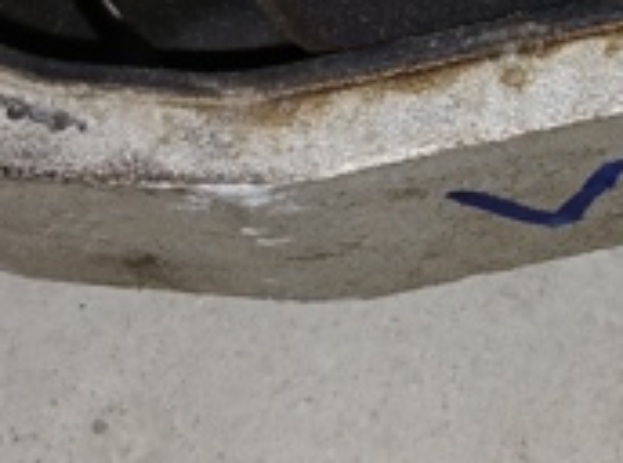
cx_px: 569
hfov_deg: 19.9
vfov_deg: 14.1
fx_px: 1741
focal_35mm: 97
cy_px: -255
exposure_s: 1/100
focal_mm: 3.98
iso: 32
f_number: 1.8
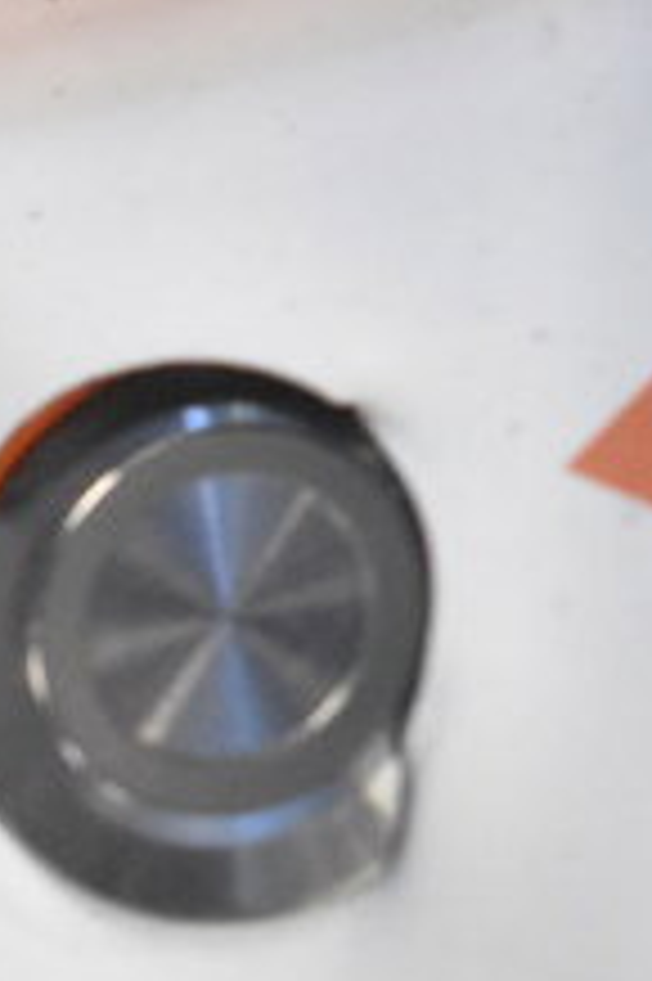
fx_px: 8924
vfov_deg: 6.1
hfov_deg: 4.2
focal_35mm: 328
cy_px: -970
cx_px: 49
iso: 6400
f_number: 5.6
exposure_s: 1/80
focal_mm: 52
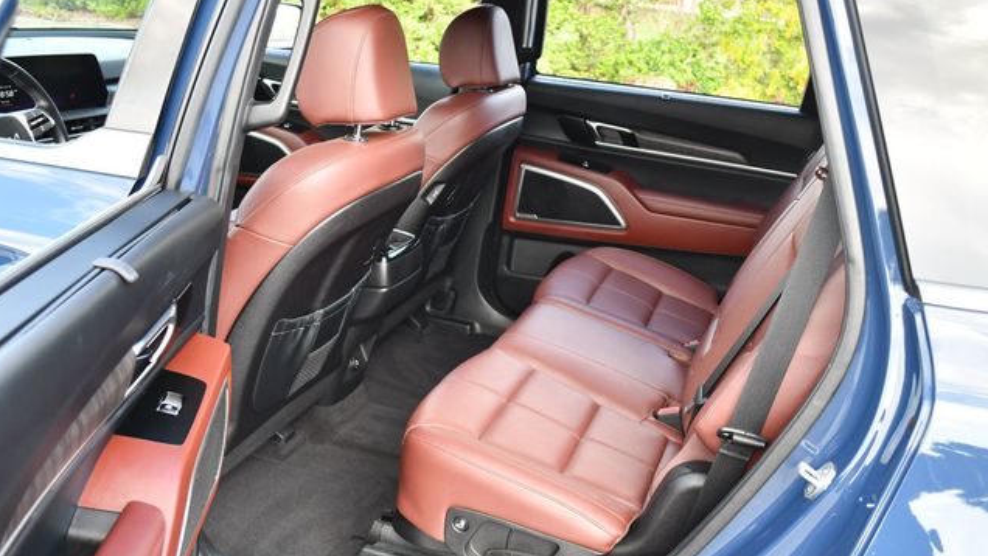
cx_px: 492
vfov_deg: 31.2
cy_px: 304
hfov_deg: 52.8
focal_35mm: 38
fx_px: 996
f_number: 3.5
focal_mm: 18
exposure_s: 1/250
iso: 500
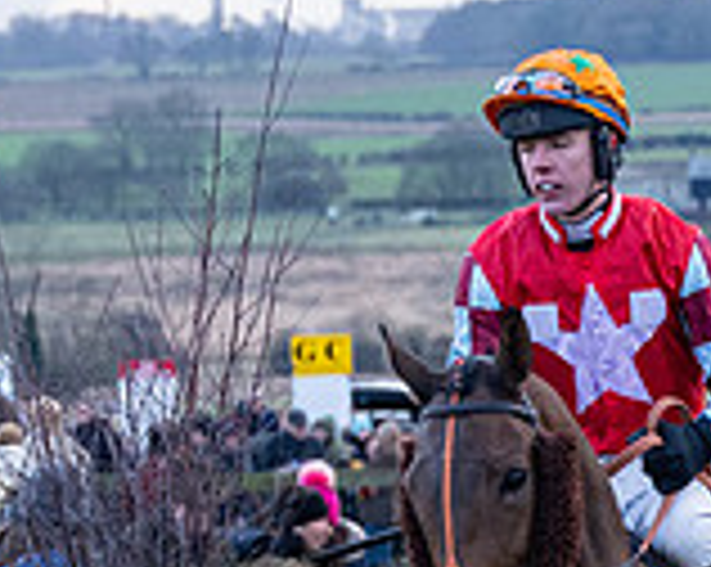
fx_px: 8869
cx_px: 834
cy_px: 693
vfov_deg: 3.7
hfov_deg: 4.6
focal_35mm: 422
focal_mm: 70
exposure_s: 1/400
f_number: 4
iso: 800
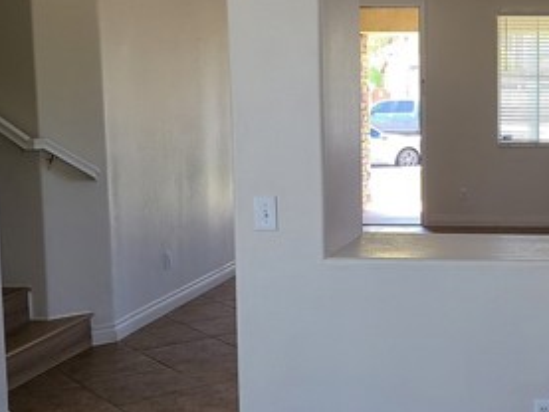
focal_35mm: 60
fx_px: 952
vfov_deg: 24.4
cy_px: 196
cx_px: 507
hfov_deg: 30.6
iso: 64
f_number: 1.8
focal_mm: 5.4
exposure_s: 1/120
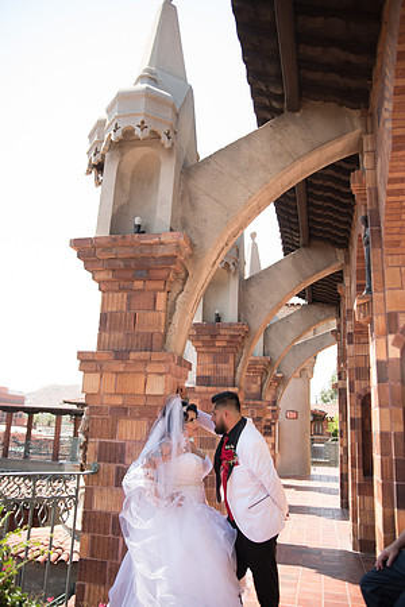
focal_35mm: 28
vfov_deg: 65.5
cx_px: 202
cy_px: 304
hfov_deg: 46.4
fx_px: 472
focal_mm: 28
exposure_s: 1/320
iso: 100
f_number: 2.8
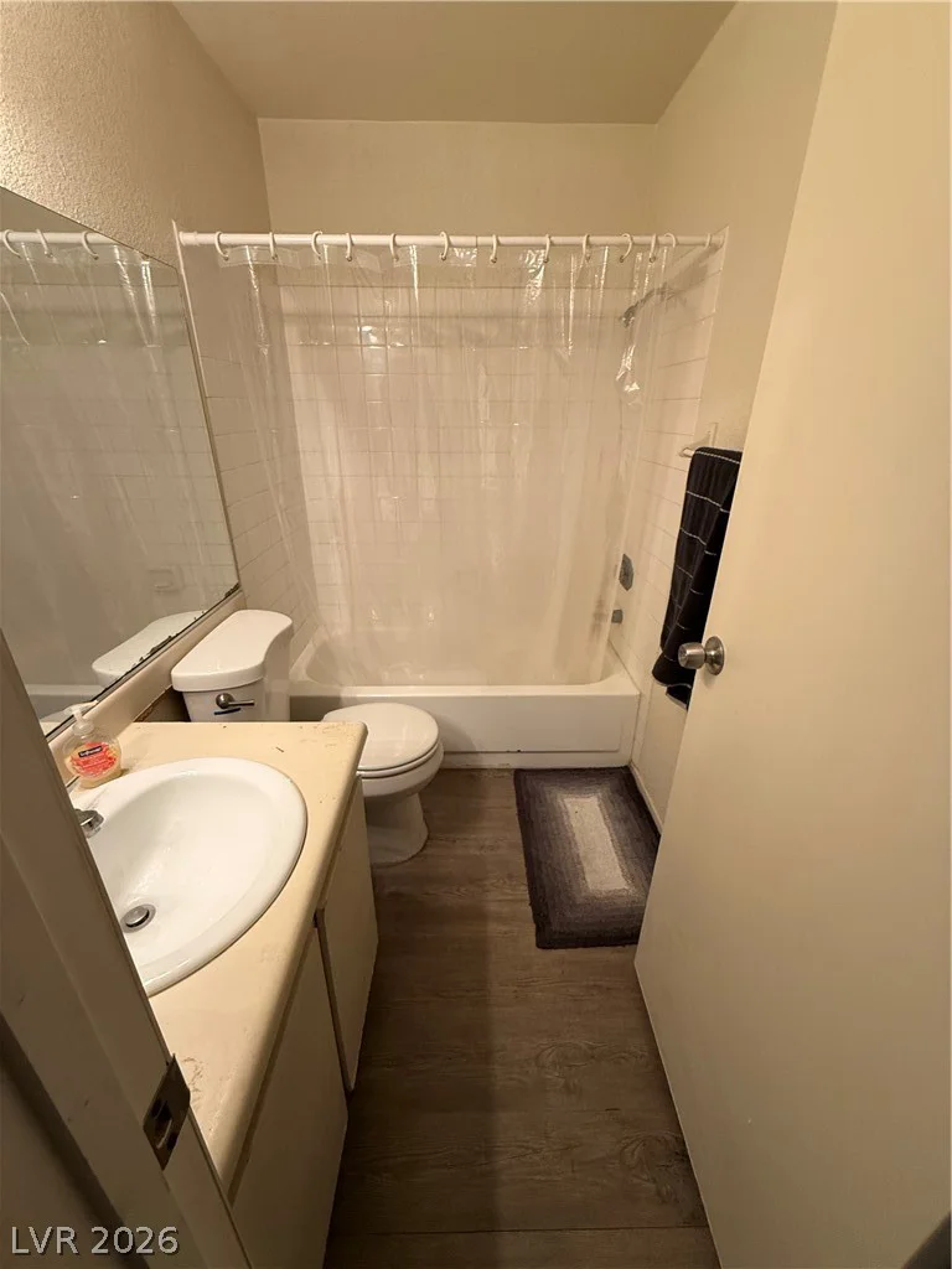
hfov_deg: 85.7
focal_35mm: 14
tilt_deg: -23.7
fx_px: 513
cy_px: 634
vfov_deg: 102.1
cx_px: 476
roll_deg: -0.1
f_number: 2.2
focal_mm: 2.22
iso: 320
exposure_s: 1/120
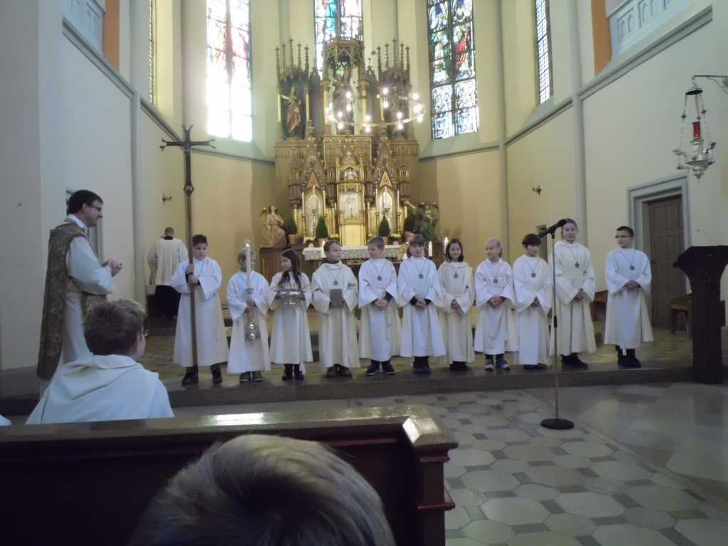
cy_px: 273
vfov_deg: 53.1
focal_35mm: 26
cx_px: 364
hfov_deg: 67.3
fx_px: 547
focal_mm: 4.7
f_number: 2.8
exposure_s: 1/80
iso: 800
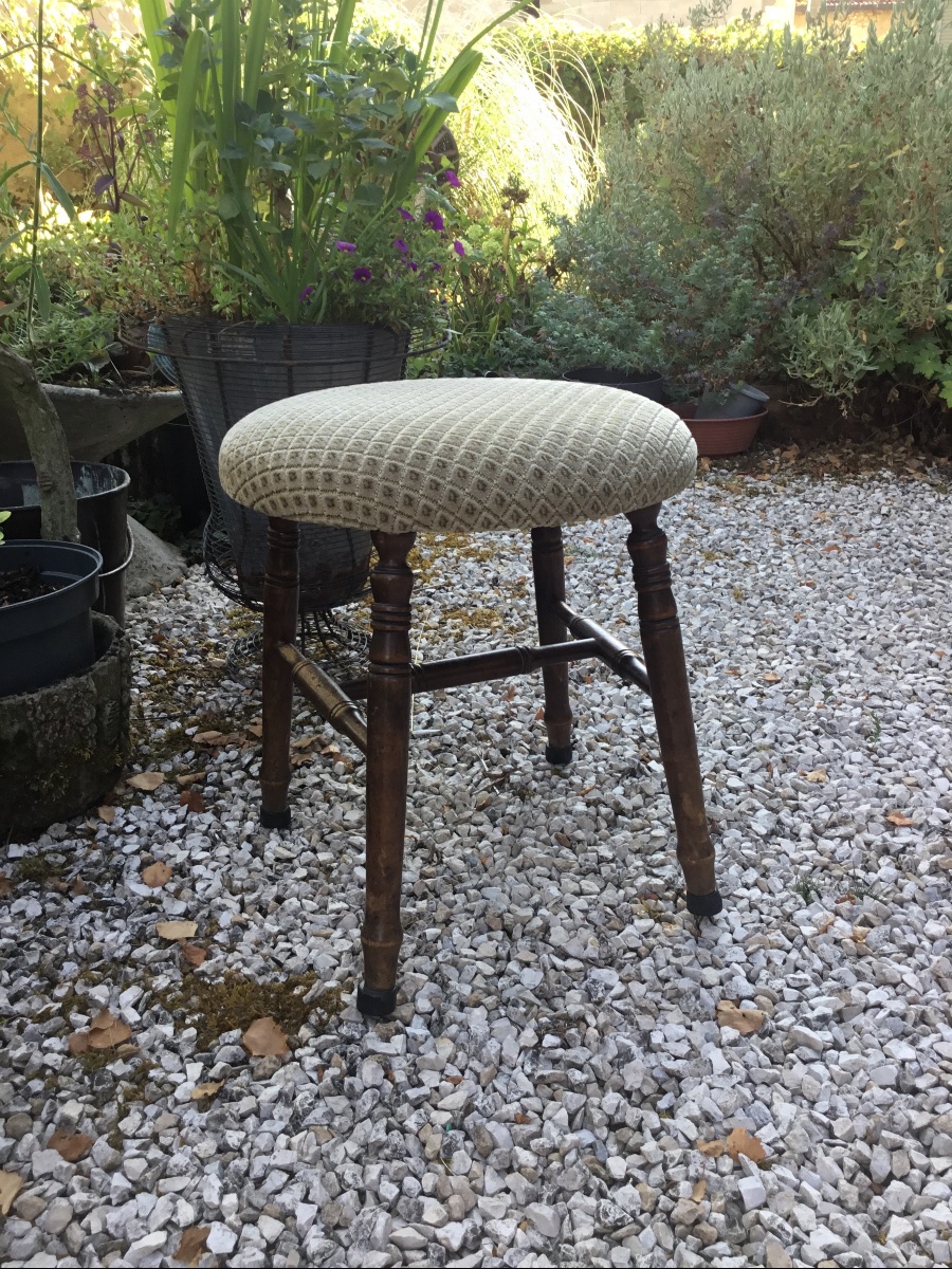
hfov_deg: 45.4
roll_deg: +0.4
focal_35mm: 31
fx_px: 1137
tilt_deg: -21.6
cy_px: 634
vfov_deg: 58.4
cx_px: 476
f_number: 2.4
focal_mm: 3.3
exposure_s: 1/100
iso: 32
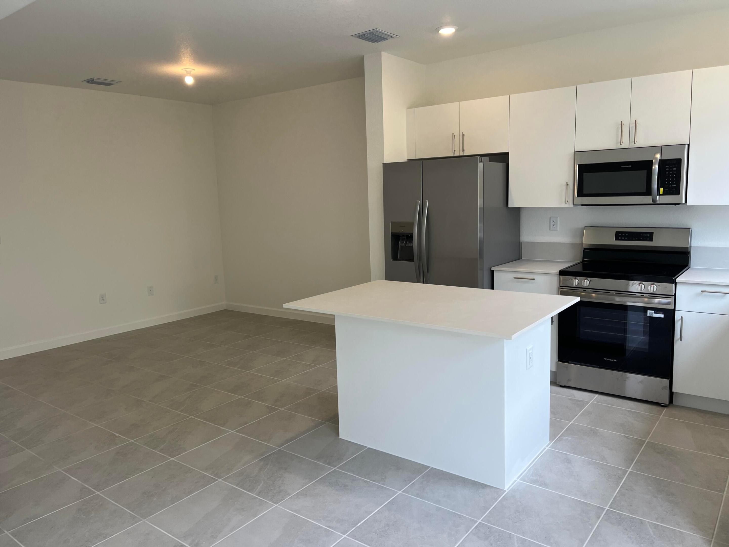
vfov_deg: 53.1
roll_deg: +1.9
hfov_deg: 67.3
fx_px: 548
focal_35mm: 26
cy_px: 274
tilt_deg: -7.4
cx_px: 364
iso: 50
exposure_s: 1/120
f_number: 1.6
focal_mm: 5.1
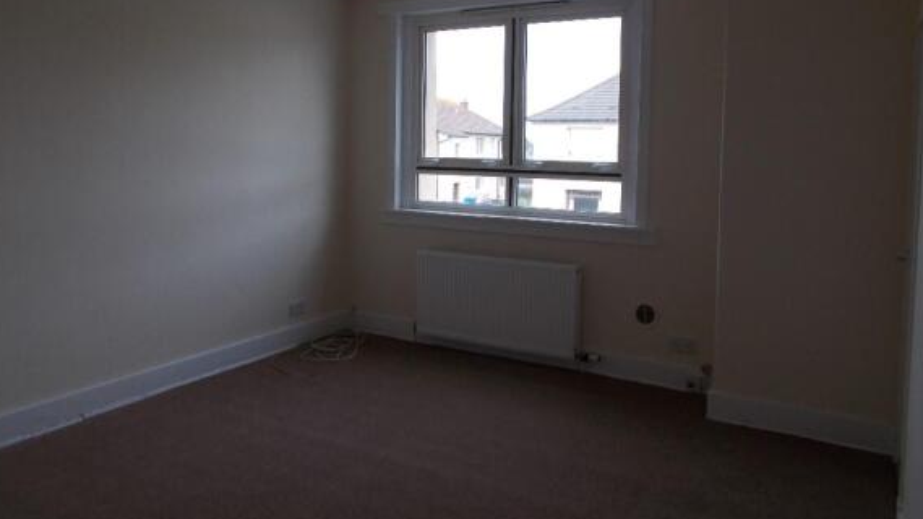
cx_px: 462
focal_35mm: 29
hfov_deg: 66.1
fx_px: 710
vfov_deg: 39.8
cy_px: 184
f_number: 3.2
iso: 80
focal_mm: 4.6
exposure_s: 1/125
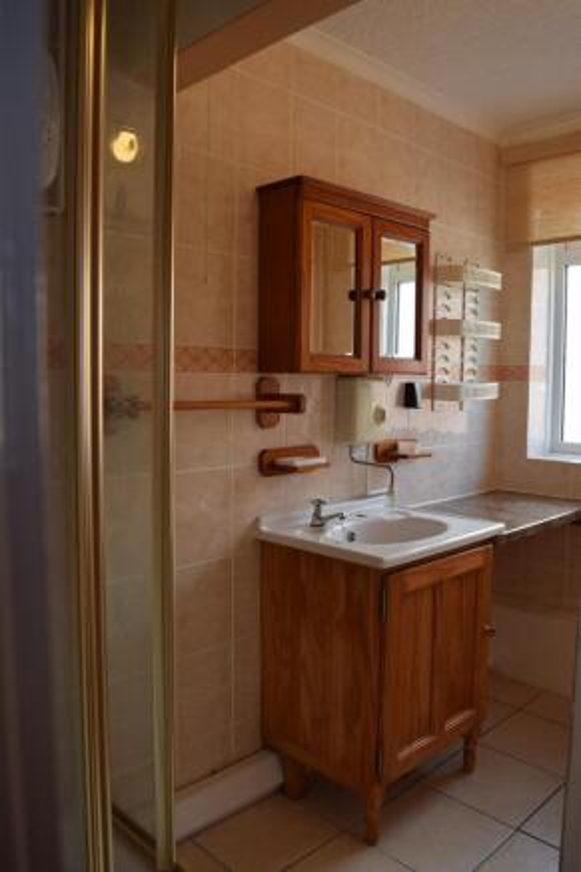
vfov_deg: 67.4
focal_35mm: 27
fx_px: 654
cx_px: 290
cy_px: 436
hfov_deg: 47.9
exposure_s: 1/125
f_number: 5.6
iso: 400
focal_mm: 18
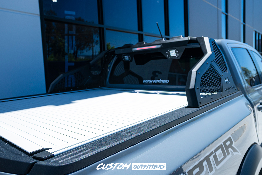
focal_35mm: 24
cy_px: 88
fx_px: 175
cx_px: 131
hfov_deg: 73.7
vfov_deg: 53.1
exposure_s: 1/250
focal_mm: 24
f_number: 5
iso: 100
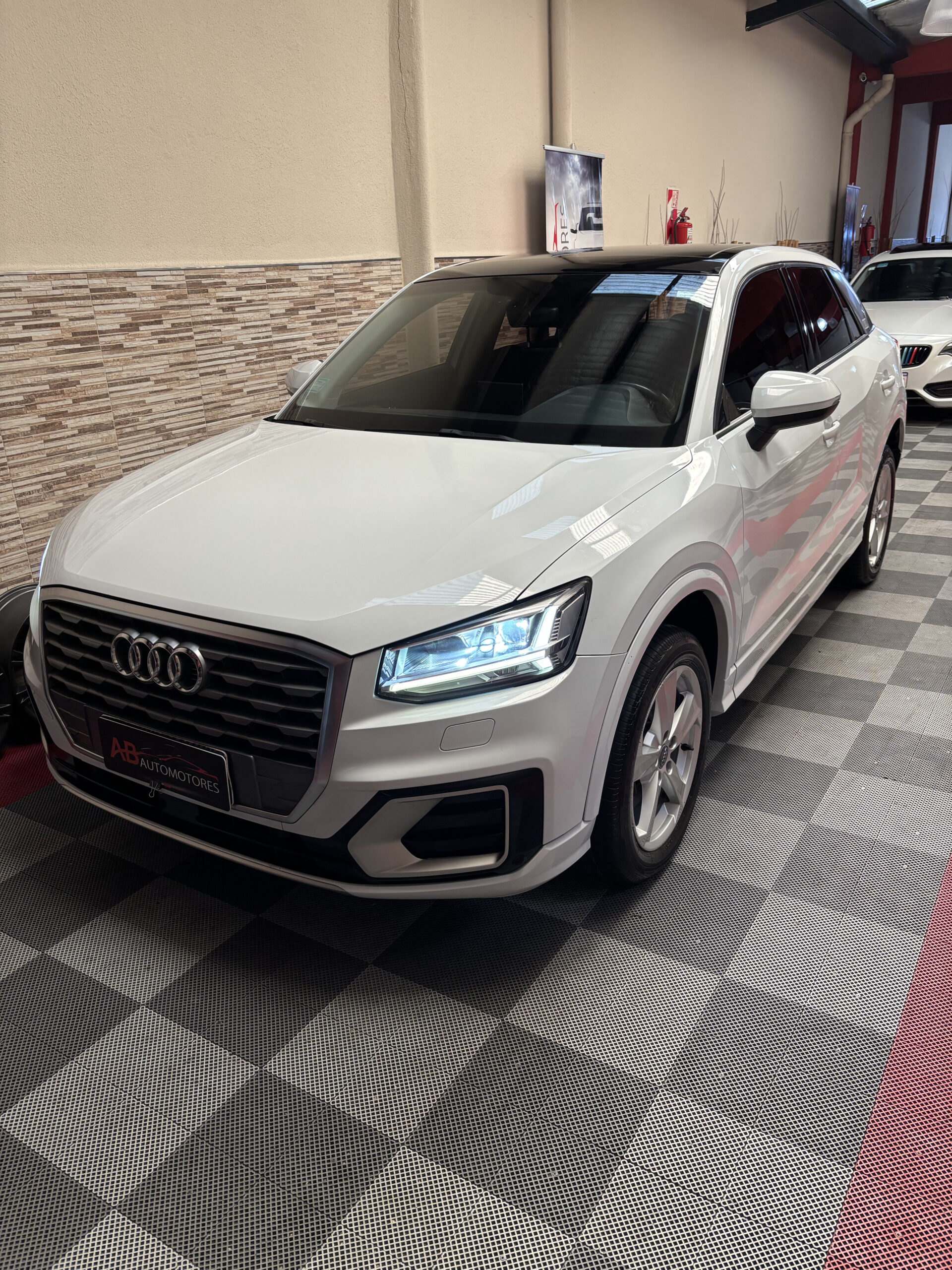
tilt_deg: -21.7
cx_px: 476
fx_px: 953
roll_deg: +1.4
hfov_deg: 53.1
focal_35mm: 26
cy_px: 635
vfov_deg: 67.3
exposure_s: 1/95
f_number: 1.6
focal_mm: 5.96
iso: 100
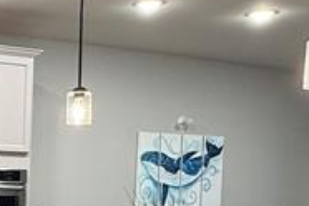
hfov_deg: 22.7
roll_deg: -0.8
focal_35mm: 80
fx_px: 687
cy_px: 243
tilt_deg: -3.5
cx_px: -90
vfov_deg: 16.4
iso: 200
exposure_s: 1/60
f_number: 2.2
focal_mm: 2.22
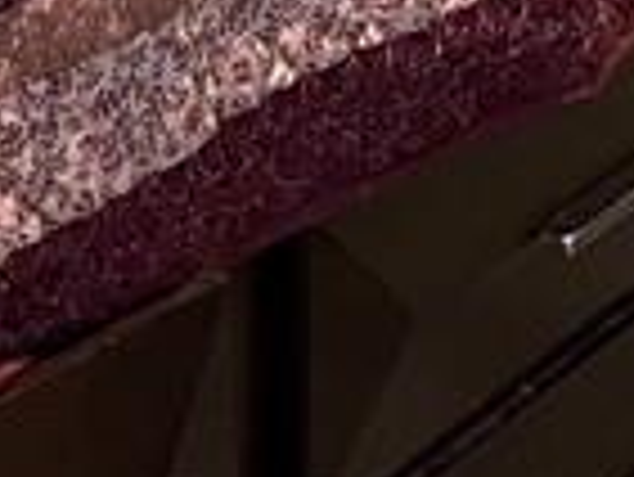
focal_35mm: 189
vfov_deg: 7.3
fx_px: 3465
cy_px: -760
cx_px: -85
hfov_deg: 10.3
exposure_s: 1/40
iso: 400
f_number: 1.6
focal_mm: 5.1
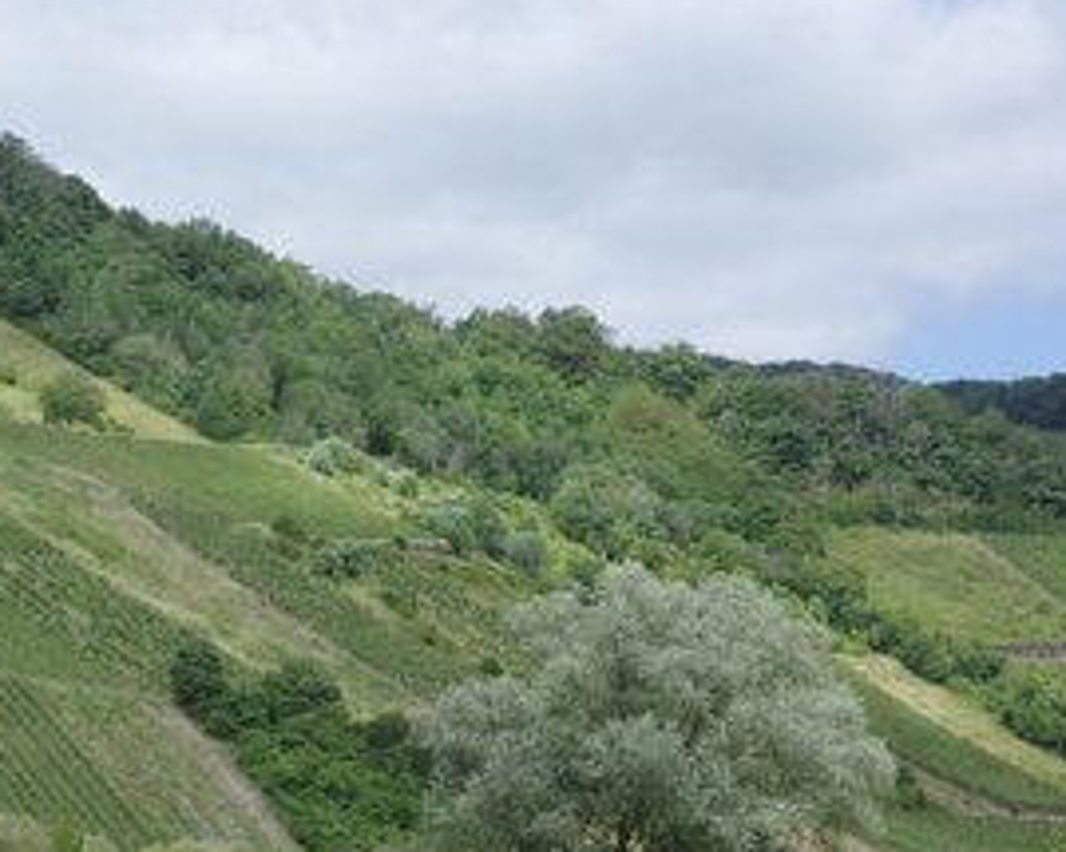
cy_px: 983
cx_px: -226
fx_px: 3564
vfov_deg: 13.3
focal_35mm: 113
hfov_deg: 16.3
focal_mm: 26
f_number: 5.6
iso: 200
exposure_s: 1/640
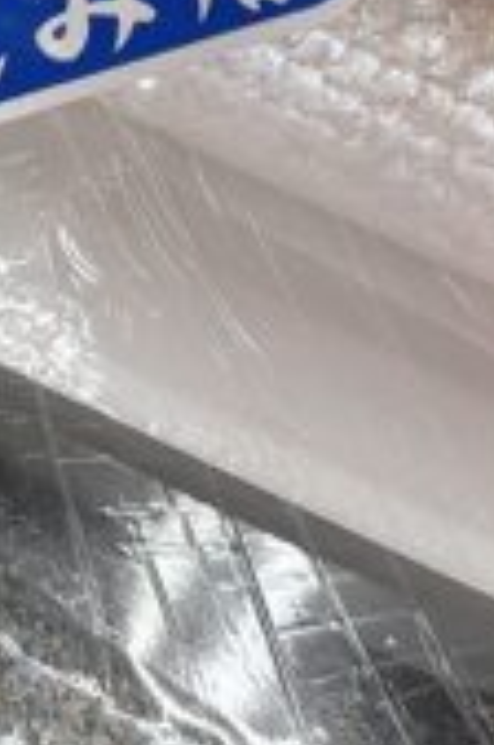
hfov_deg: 8.6
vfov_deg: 13.0
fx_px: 3183
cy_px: -176
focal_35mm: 154
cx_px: -291
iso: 80
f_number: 1.6
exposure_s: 1/120
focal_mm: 5.96
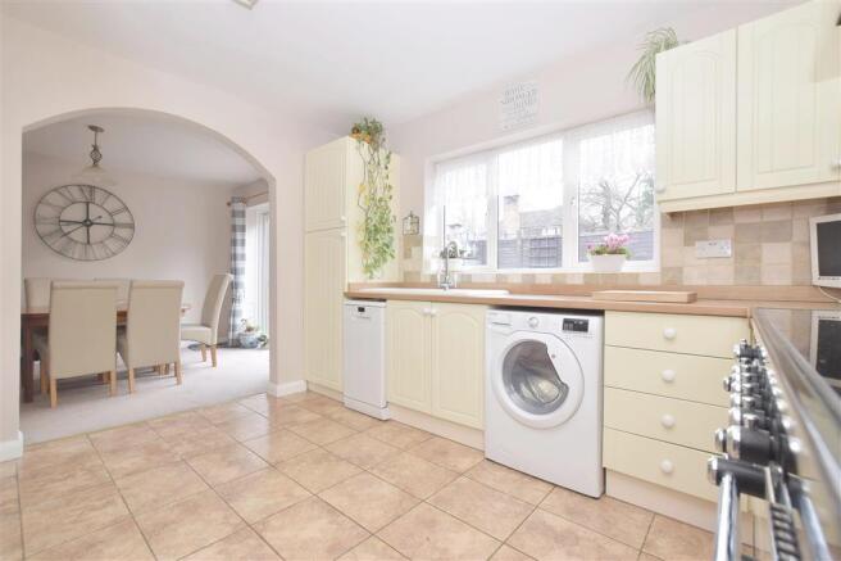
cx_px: 420
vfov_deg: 77.3
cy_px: 280
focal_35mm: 15
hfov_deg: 100.4
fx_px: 350
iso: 500
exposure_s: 1/25
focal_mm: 10
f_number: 8
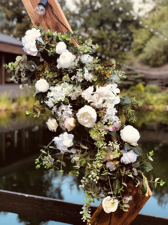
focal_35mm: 52
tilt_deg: -4.2
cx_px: 84
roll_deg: -1.5
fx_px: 336
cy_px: 112
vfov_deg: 36.8
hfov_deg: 28.0
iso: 16
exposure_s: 1/120
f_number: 2.4
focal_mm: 6
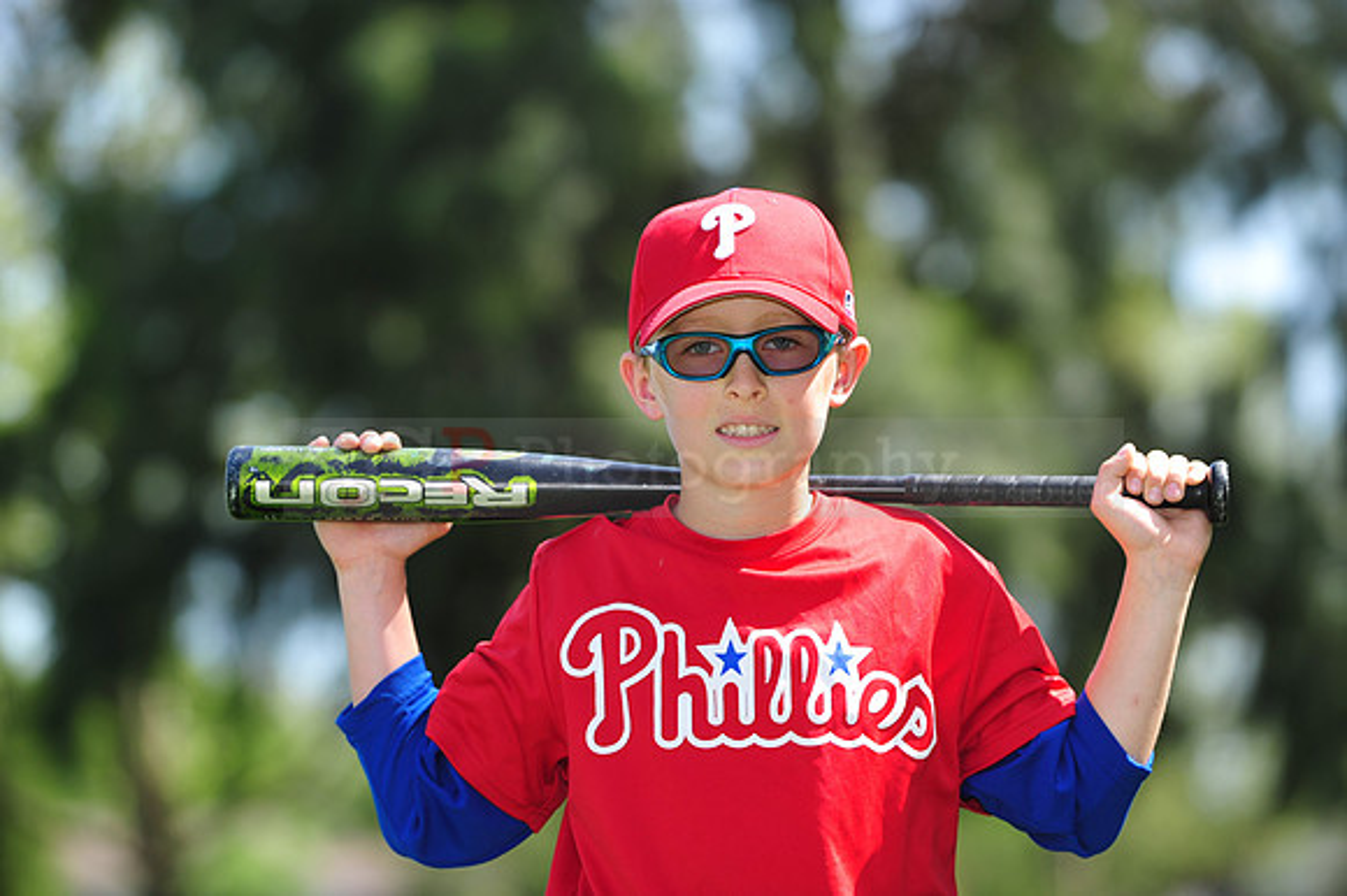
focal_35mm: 200
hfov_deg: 10.3
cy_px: 448
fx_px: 7479
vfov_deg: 6.9
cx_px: 674
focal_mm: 200
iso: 200
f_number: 4.5
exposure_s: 1/500
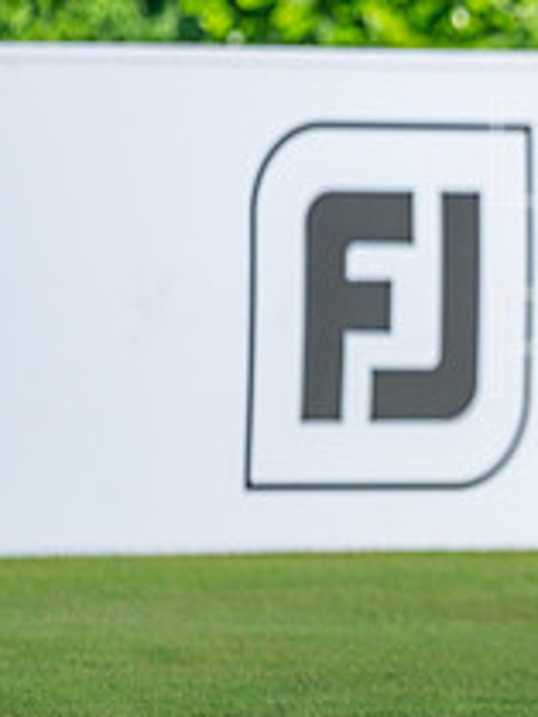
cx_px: 932
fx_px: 16561
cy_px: 184
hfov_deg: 1.9
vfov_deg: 2.5
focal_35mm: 800
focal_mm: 300
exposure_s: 1/2000
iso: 200
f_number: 5
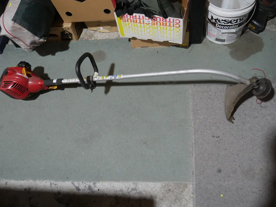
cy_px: 104
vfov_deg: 41.8
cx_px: 138
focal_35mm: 34
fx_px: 271
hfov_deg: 53.9
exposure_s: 1/60
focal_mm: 17
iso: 400
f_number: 4
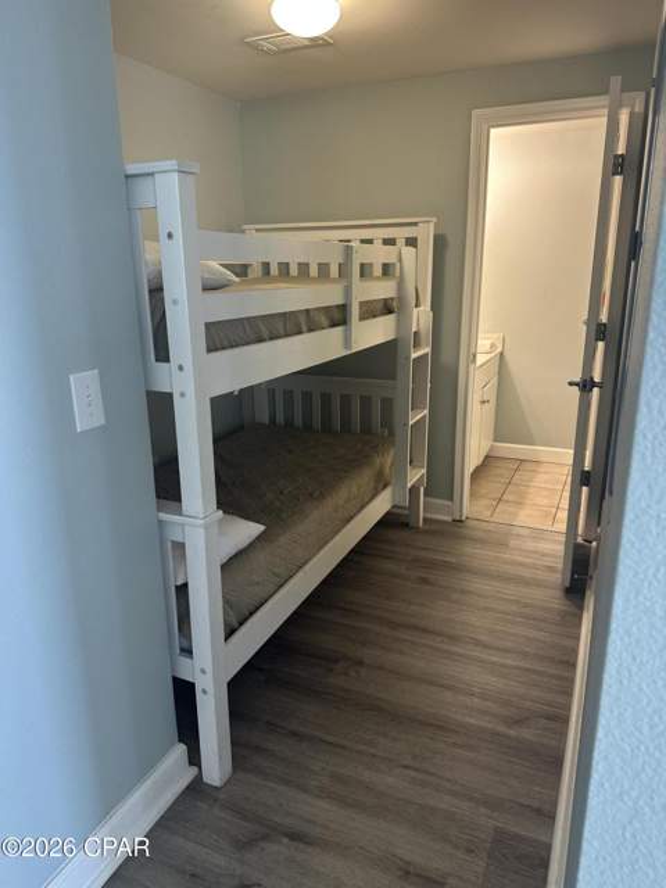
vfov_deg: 71.6
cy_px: 444
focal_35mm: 24
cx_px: 333
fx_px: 616
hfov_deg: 56.8
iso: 160
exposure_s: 1/60
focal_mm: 6.86
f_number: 1.78
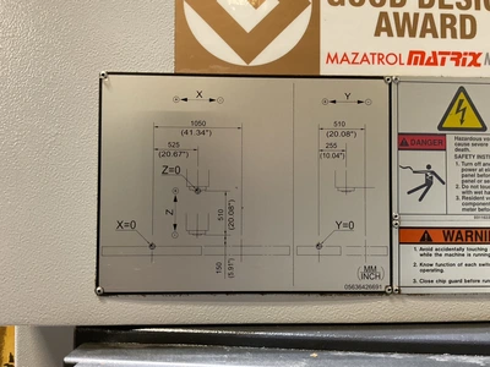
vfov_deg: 48.2
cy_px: 184
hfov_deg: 61.7
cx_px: 245
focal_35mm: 29
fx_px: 411
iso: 320
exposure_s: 1/40
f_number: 1.8
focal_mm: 3
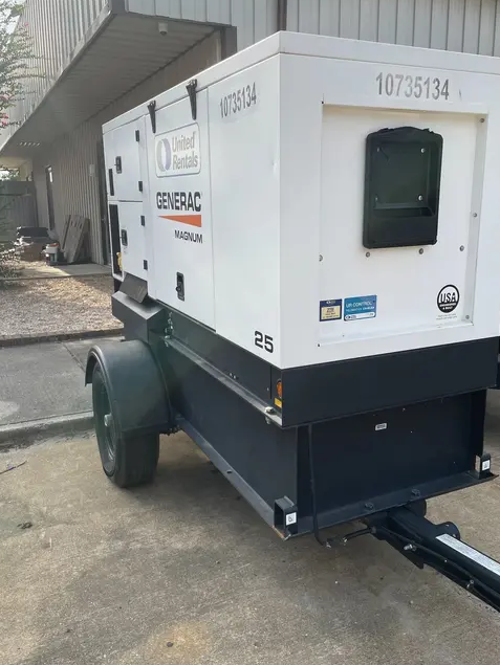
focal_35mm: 30
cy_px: 326
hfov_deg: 46.8
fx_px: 577
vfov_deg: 59.9
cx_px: 263
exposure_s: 1/2257
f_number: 1.6
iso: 50
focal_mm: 4.2
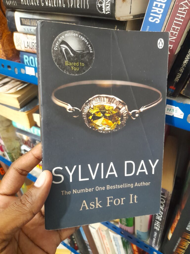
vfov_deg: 69.4
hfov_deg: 54.9
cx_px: 95
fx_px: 183
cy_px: 127
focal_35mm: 25
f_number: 2
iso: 1000
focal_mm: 4.6
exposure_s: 1/20
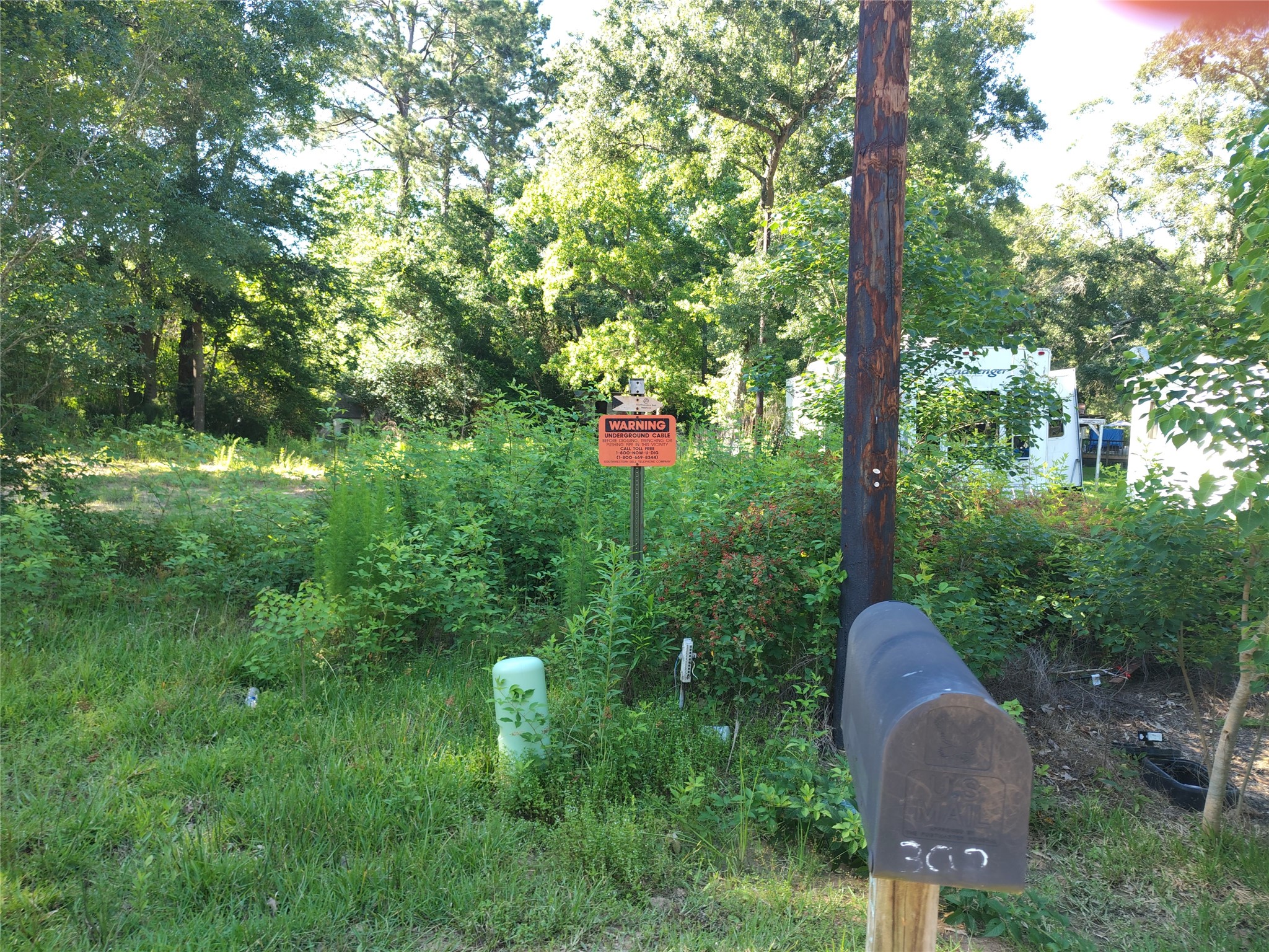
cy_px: 476
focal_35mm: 24
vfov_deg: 56.8
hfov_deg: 71.6
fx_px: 880
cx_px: 634
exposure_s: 1/127
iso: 100
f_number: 1.8
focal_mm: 5.56
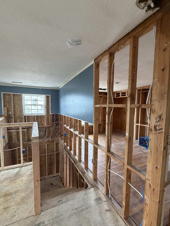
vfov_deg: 94.4
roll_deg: +0.9
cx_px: 82
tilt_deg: -6.3
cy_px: 118
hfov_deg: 78.1
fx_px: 105
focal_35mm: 16
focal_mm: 2.22
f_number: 2.2
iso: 320
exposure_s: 1/71
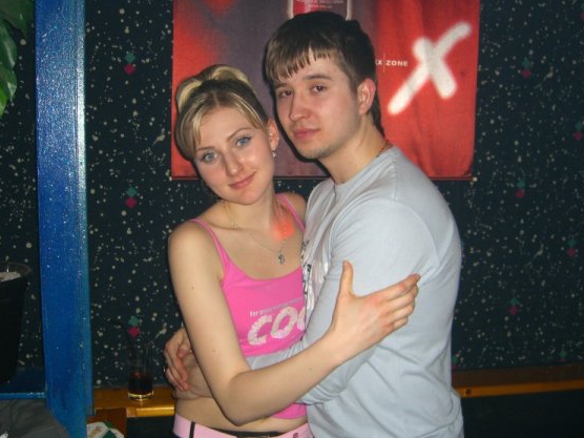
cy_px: 215
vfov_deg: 35.1
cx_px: 275
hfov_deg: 45.8
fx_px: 692
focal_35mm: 41
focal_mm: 7.9
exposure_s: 1/60
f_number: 2.8
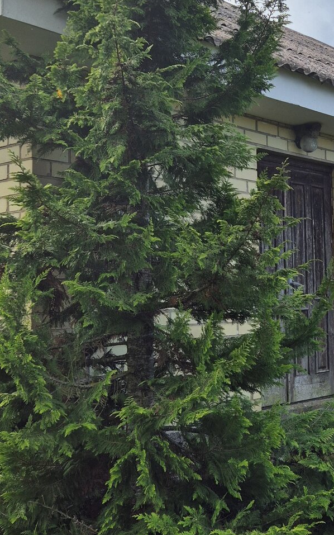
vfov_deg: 36.8
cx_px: 371
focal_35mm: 55
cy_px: 233
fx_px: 801
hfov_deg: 22.2
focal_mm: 5.4
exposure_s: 1/1968
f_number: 1.8
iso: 25
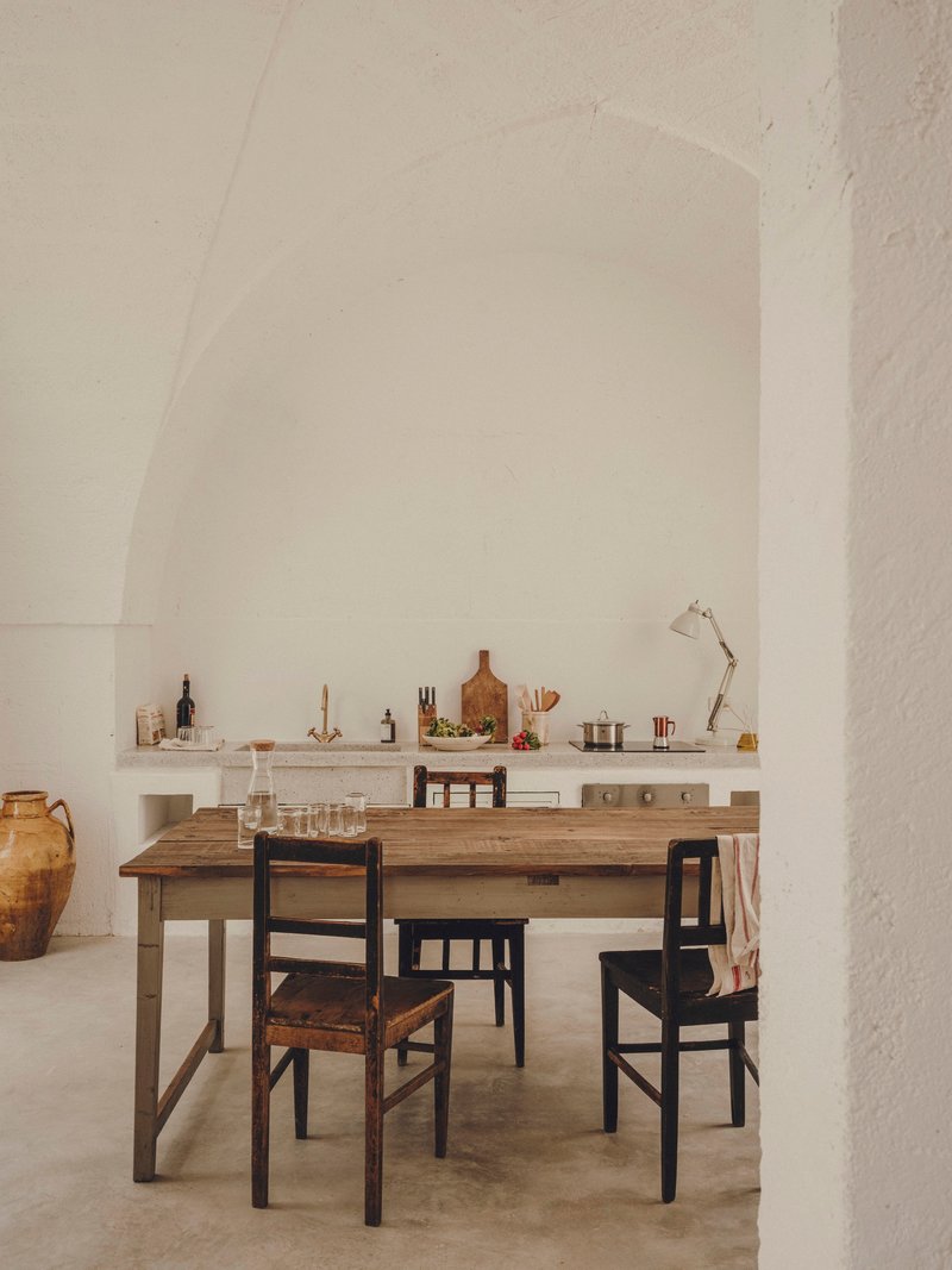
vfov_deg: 60.0
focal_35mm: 30
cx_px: 476
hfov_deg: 46.8
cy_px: 635
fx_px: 1100
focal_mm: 37.6
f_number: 16
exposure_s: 1/9
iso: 200
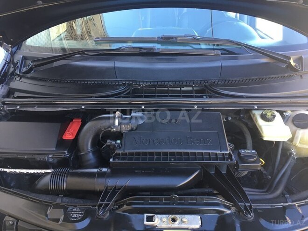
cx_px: 154
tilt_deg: -25.5
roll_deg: -0.4
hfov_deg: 61.7
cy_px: 116
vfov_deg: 48.2
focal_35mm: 29
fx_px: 258
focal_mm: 4.15
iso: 32
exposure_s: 1/33
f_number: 2.2
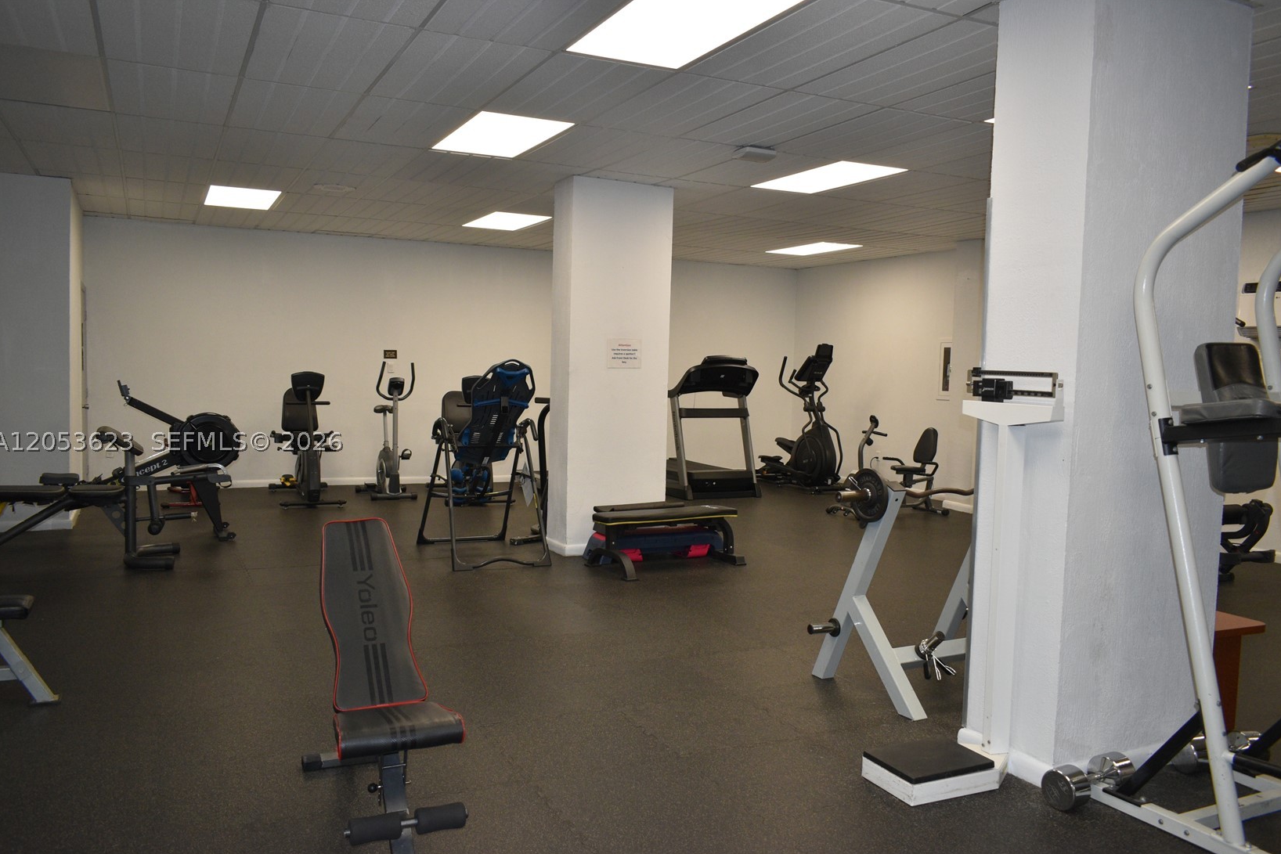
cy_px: 440
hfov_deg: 65.5
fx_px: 996
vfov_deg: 46.4
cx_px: 650
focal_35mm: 28
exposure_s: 1/200
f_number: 4.5
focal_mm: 18
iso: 800
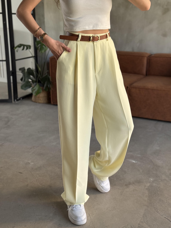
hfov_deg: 30.3
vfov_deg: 39.7
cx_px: 86
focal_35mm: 48
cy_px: 114
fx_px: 316
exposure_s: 1/87
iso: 100
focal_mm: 6.76
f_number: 1.78
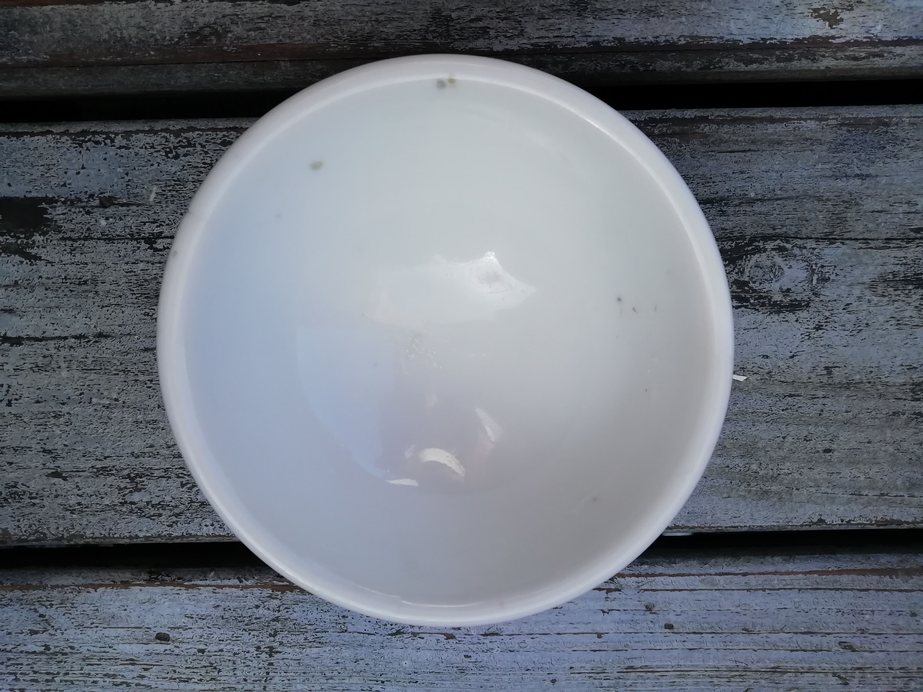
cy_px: 346
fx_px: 693
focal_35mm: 26
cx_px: 462
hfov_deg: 67.3
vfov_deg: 53.1
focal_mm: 3.21
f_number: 2.2
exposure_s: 1/322
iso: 50
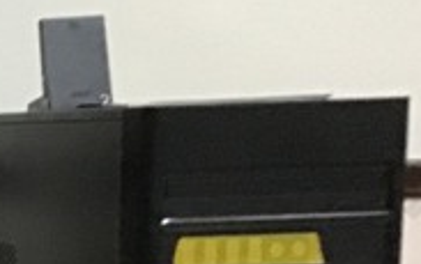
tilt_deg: -10.0
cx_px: -347
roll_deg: +1.2
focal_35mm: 129
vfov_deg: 9.9
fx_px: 1482
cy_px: 393
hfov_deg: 14.2
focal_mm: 3.3
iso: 320
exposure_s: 1/15
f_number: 2.4
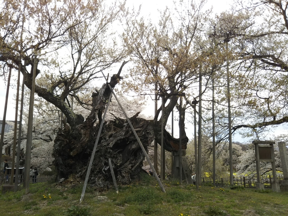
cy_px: 108
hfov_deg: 60.0
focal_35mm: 30
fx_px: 250
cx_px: 144
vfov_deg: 46.8
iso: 25
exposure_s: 1/218
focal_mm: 4
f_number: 2.2
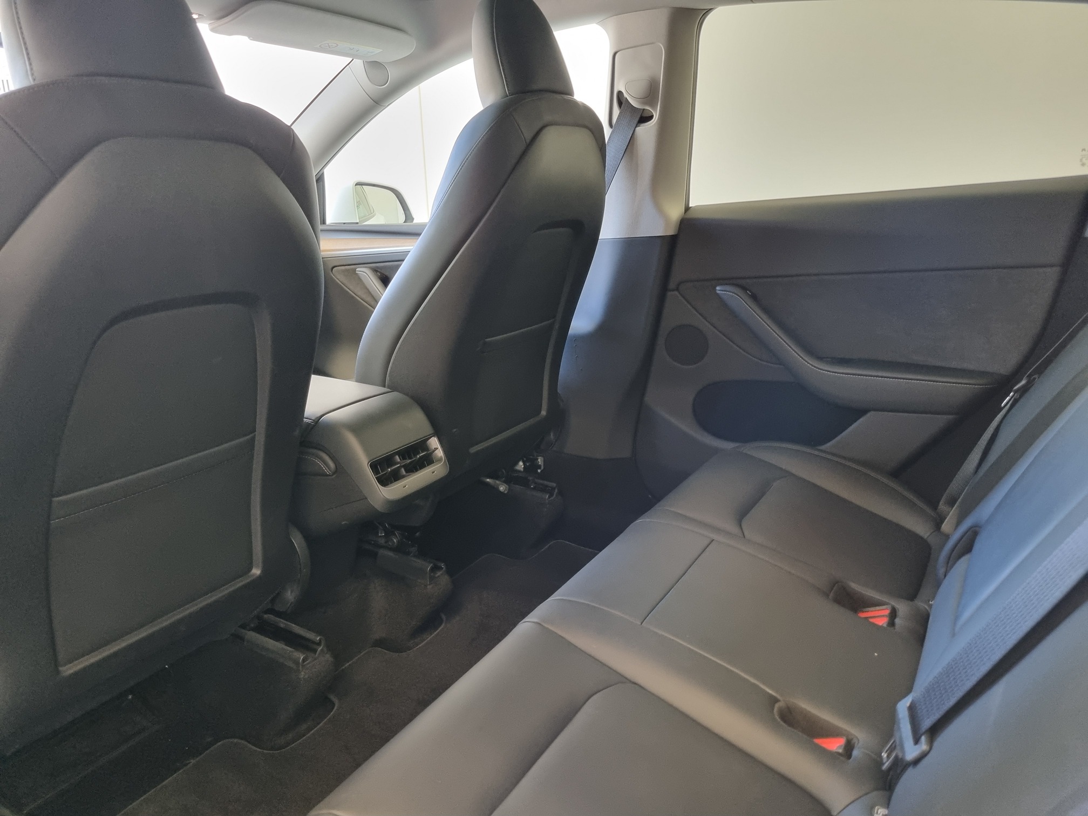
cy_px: 408
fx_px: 817
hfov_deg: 67.3
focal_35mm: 26
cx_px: 544
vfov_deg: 53.1
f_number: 1.8
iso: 640
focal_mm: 5.4
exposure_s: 1/33
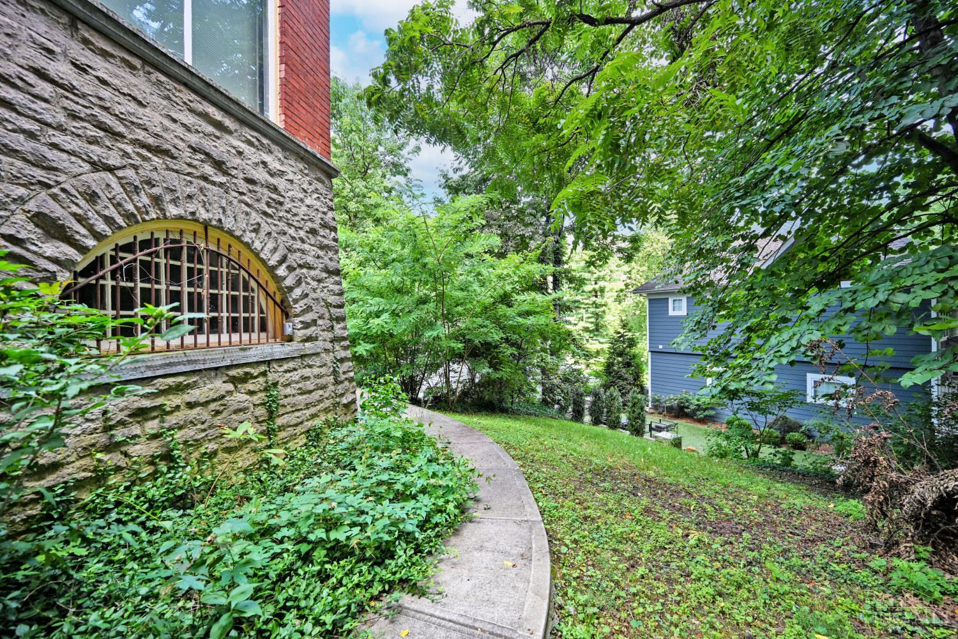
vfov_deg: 81.2
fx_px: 373
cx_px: 479
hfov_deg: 104.3
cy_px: 320
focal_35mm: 14
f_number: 4
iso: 320
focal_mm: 14
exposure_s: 1/250
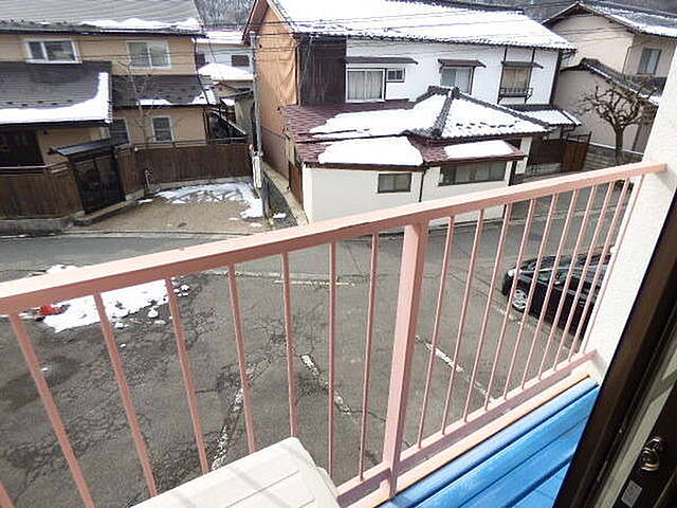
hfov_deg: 81.7
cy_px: 254
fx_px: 391
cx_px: 338
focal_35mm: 20
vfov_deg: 66.0
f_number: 2.8
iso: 100
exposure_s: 1/640
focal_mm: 3.58
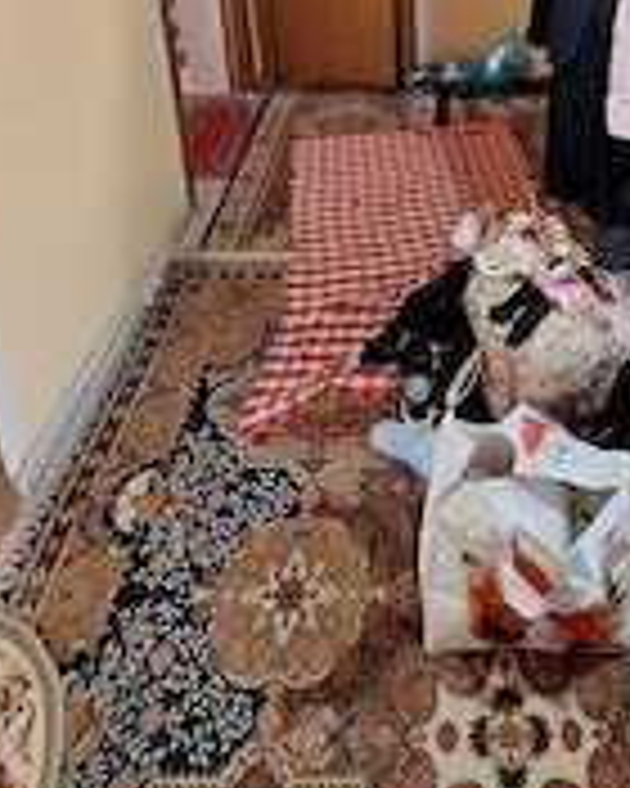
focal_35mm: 29
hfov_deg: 48.4
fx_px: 676
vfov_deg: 47.1
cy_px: -45
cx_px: 459
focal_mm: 1.74
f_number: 2.2
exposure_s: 1/25
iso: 250
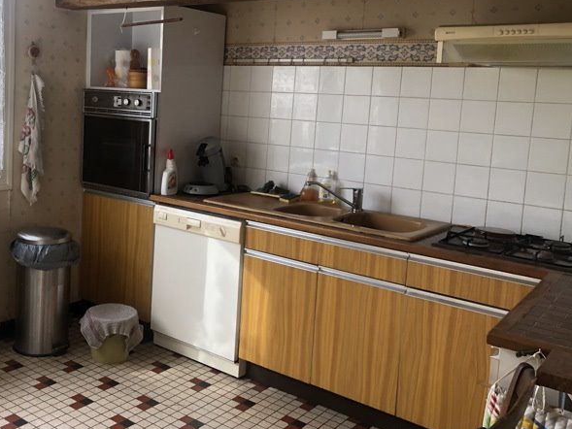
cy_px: 155
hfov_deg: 48.2
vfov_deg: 37.5
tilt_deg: -7.2
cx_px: 192
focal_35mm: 38
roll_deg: -3.1
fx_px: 628
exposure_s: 1/120
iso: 32
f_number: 1.8
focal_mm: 4
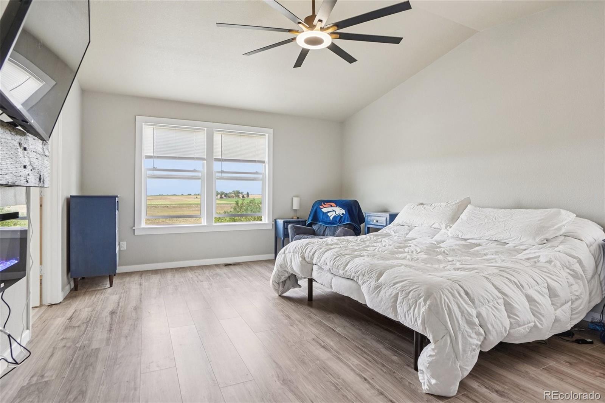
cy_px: 202
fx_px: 302
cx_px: 302
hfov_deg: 90.0
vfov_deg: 67.4
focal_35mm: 18
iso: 400
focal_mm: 12
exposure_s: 1/30
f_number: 8
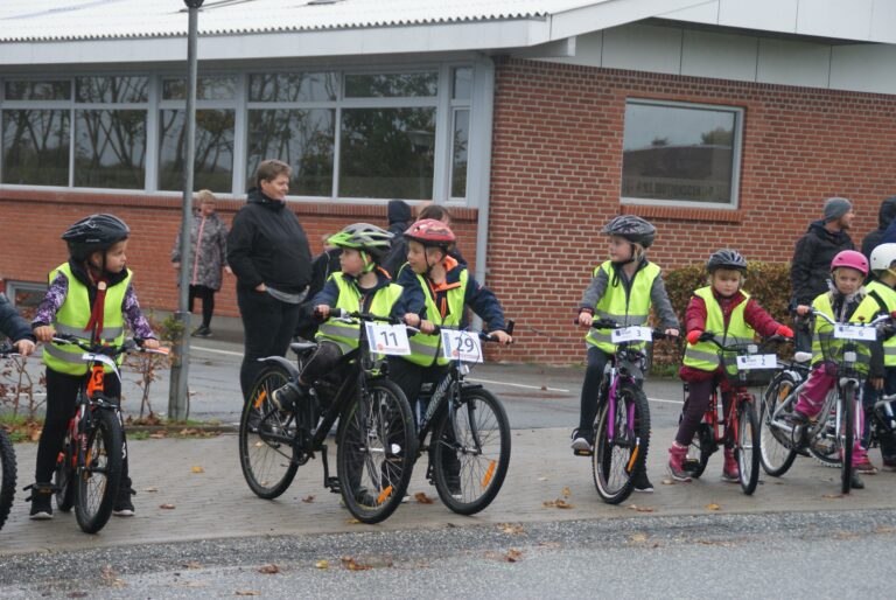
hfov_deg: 19.4
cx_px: 448
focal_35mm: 105
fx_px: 2616
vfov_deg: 13.1
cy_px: 300
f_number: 5
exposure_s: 1/125
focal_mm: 70
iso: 400
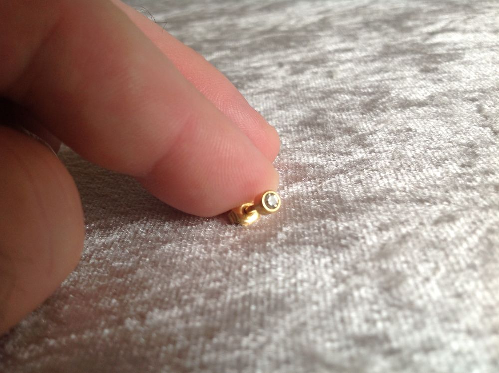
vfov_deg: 40.6
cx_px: 250
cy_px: 186
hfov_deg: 52.7
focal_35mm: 35
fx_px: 504
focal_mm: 4.28
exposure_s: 1/17
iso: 50
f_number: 2.4
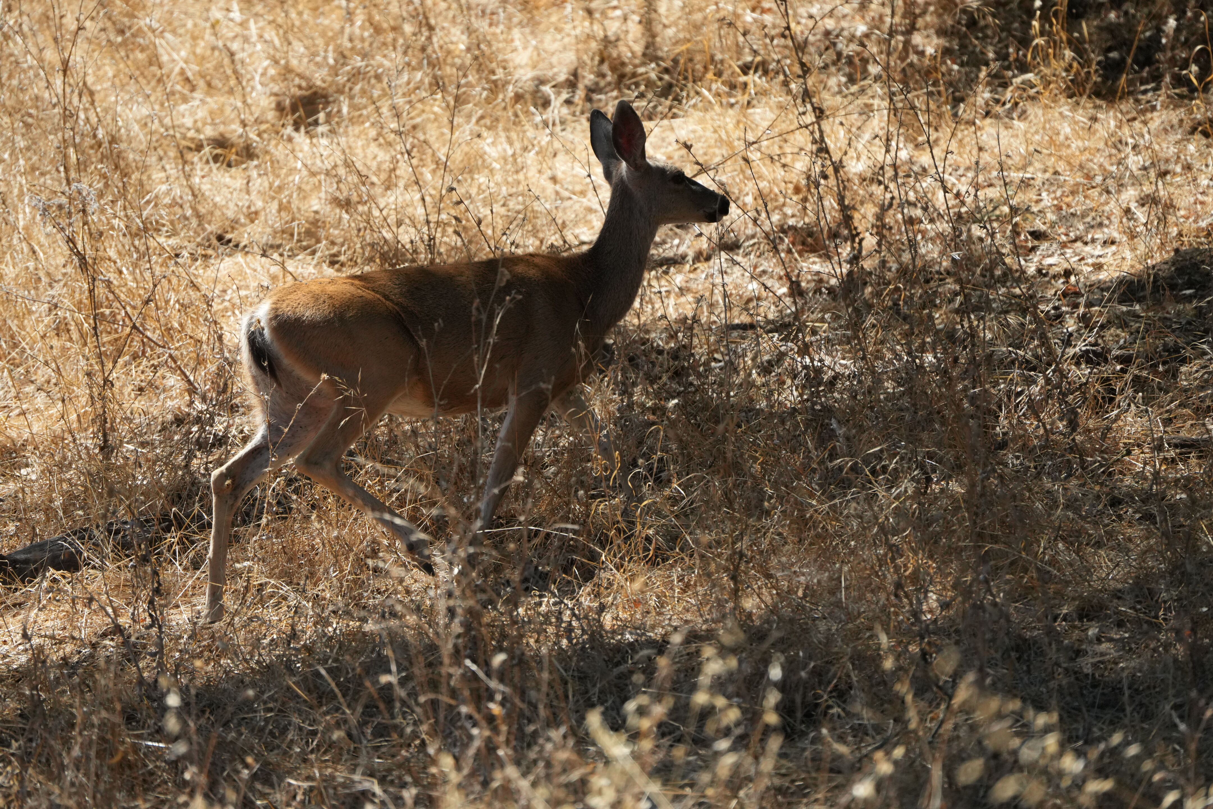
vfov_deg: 3.4
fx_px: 13477
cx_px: 606
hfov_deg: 5.2
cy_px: 404
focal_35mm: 400
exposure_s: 1/2500
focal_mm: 400
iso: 2000
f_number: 6.3
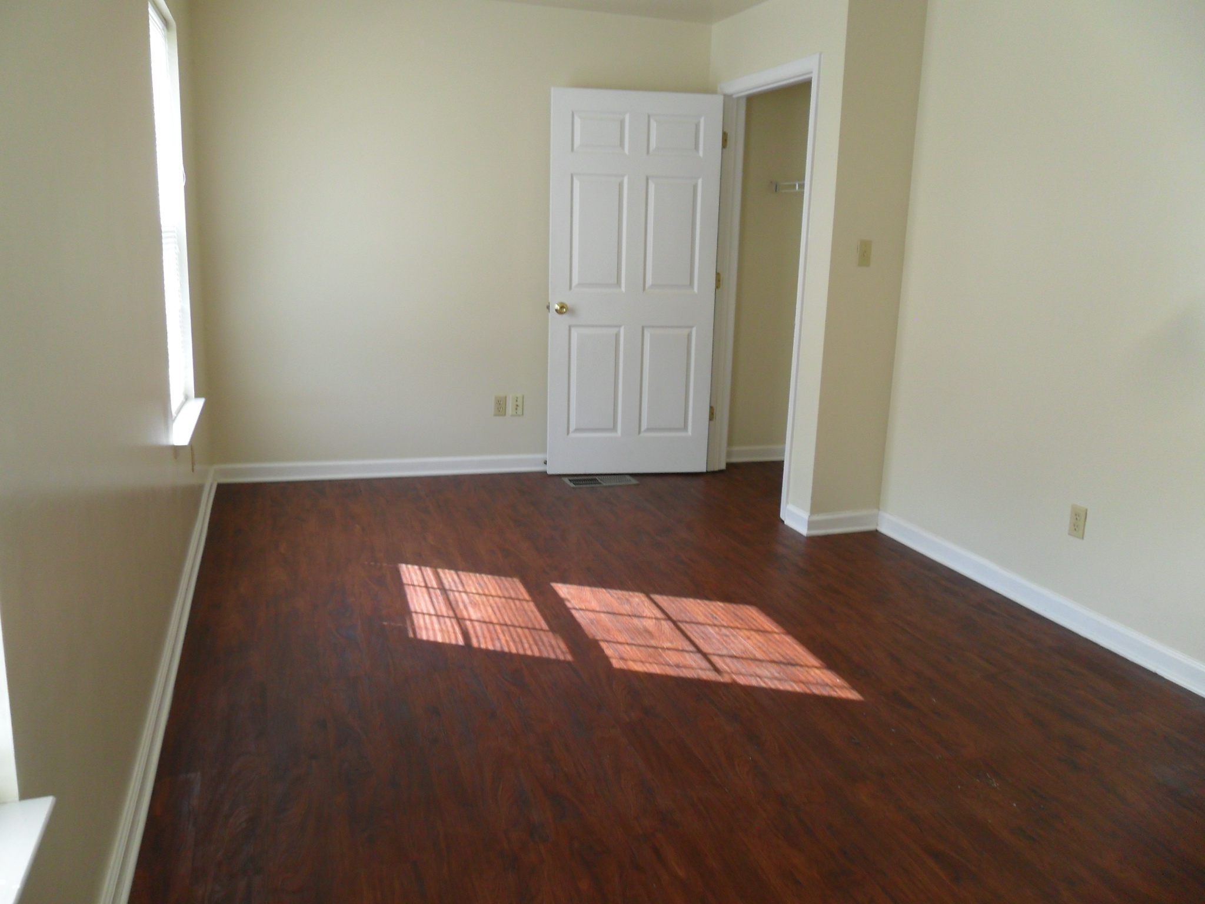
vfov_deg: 51.4
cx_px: 602
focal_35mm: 27
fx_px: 940
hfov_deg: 65.3
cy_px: 452
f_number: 3.5
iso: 100
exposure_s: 1/45
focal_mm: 4.9
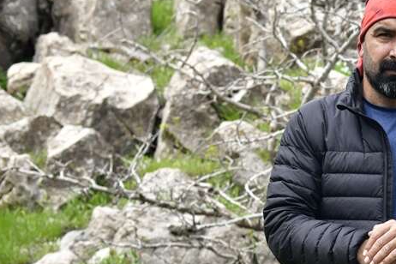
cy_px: 255
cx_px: 507
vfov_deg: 10.5
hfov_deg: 15.1
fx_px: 1430
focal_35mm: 130
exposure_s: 1/1250
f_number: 5
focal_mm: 50
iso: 400
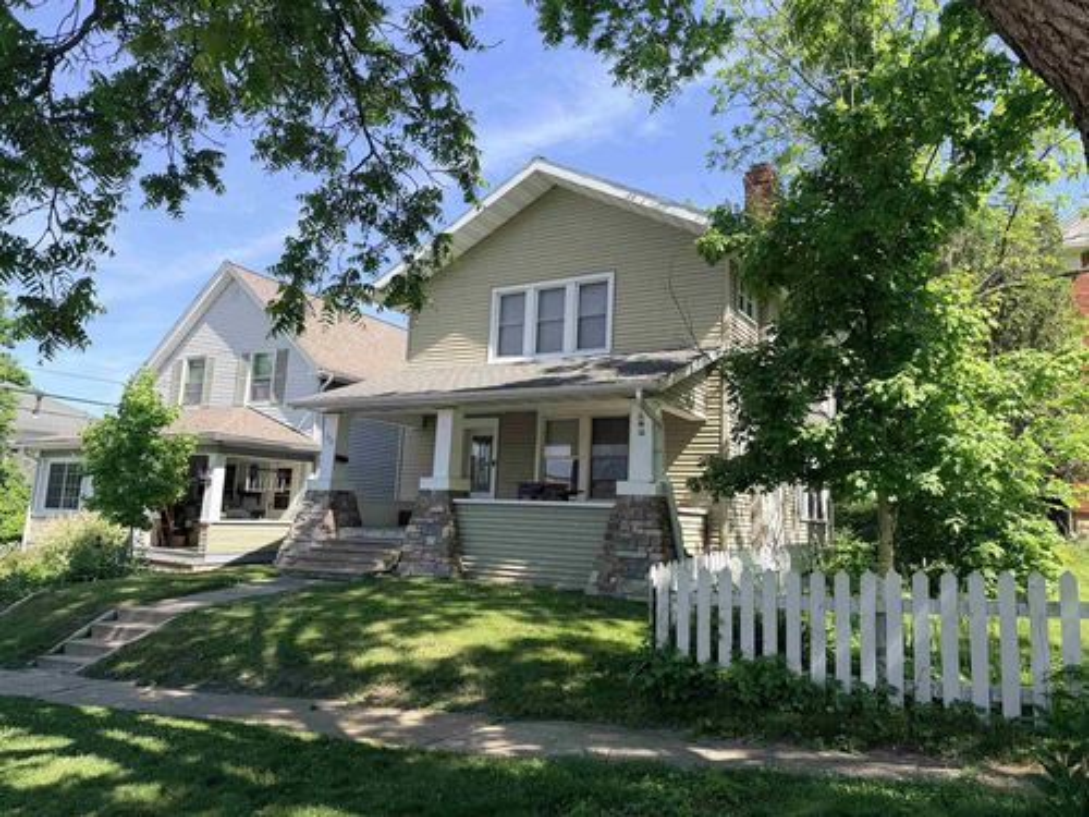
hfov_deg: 71.6
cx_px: 544
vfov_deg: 56.8
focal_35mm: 24
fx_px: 755
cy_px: 408
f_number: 1.78
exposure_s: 1/1812
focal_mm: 6.76
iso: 80
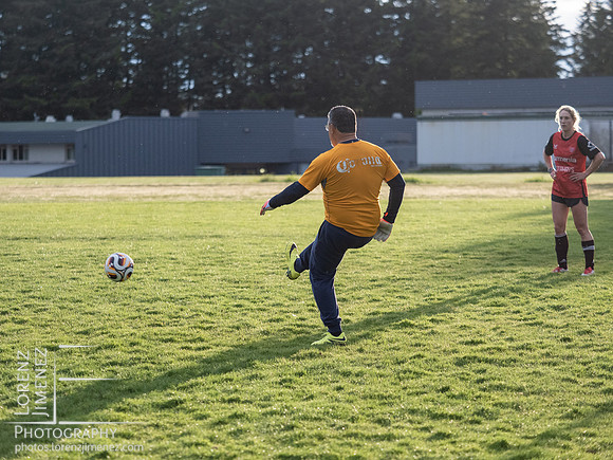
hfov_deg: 12.0
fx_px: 2904
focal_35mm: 164
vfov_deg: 9.1
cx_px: 306
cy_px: 230
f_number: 2.8
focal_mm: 82
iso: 800
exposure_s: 1/1000
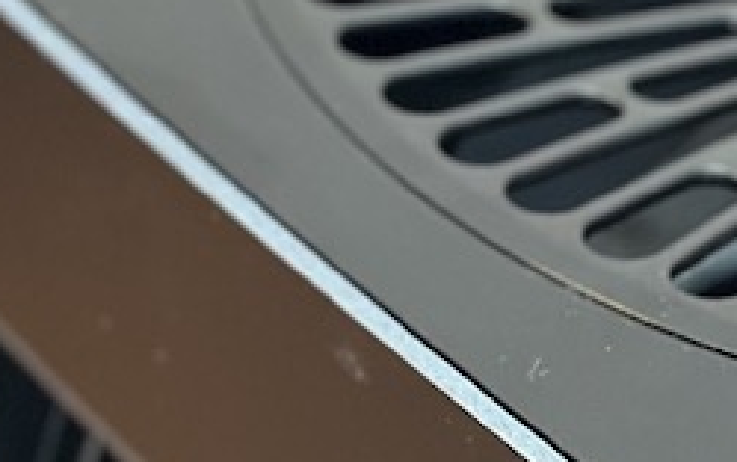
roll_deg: -1.9
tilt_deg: -35.0
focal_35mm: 245
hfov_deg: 8.4
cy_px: 121
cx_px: 1074
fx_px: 4924
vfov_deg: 5.4
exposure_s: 1/40
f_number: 1.78
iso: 400
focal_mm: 6.86
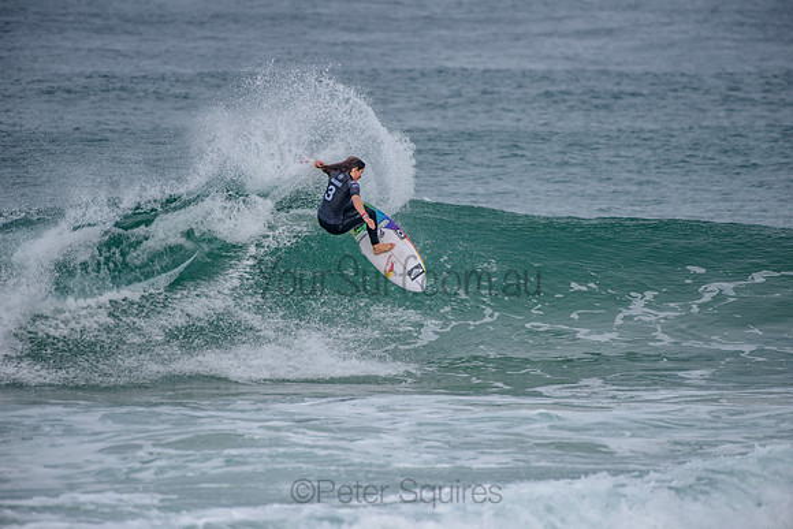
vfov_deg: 2.8
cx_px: 396
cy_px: 264
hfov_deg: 4.1
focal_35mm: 500
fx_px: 11016
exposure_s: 1/2000
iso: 220
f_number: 5.6
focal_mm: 500
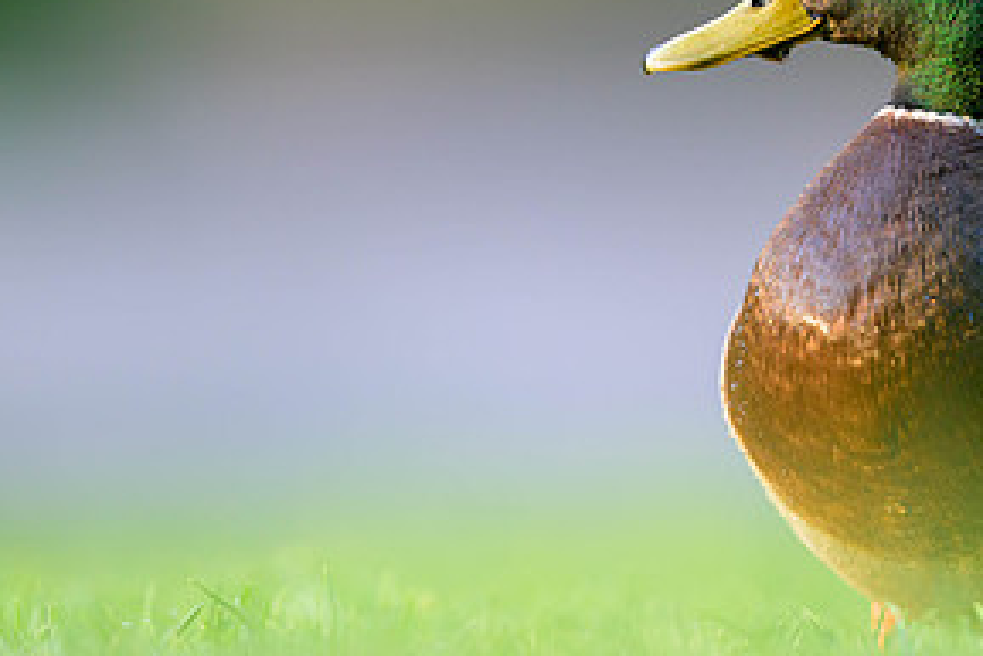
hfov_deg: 2.5
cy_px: 308
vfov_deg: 1.7
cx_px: 553
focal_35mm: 834
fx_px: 22783
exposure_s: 1/400
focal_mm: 400
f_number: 2.8
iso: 720
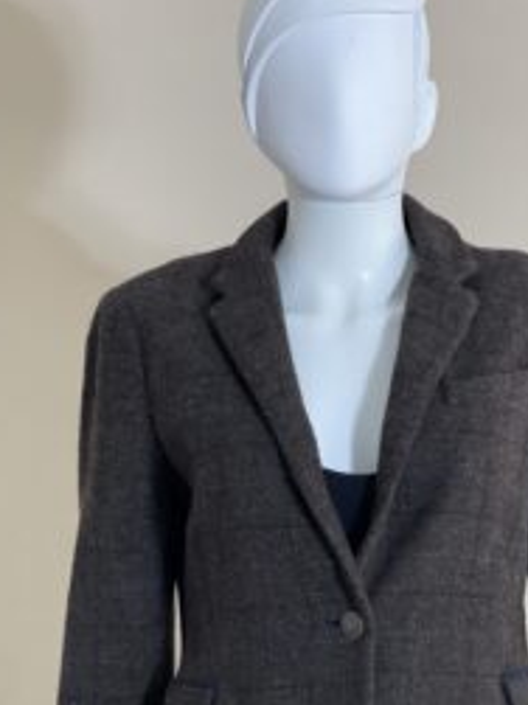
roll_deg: -0.5
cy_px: 553
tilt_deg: -5.2
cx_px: 340
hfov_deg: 14.5
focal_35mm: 102
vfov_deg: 19.1
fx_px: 2076
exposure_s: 1/121
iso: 160
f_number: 2.2
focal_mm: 7.5
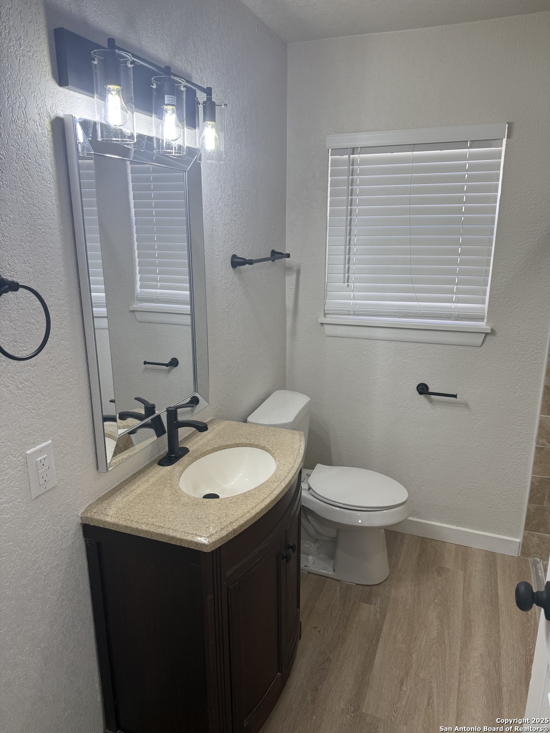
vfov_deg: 71.6
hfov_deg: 56.8
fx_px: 508
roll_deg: -0.4
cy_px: 366
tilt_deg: -13.9
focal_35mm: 24
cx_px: 275
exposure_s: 1/155
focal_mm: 6.76
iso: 64
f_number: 1.78
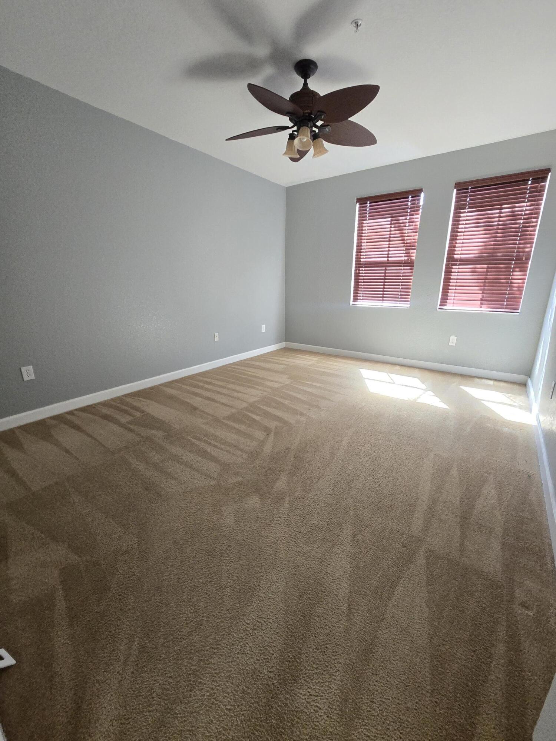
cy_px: 370
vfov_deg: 106.2
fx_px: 278
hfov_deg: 89.9
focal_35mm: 13
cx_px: 278
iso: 640
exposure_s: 1/100
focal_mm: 2.2
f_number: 2.2
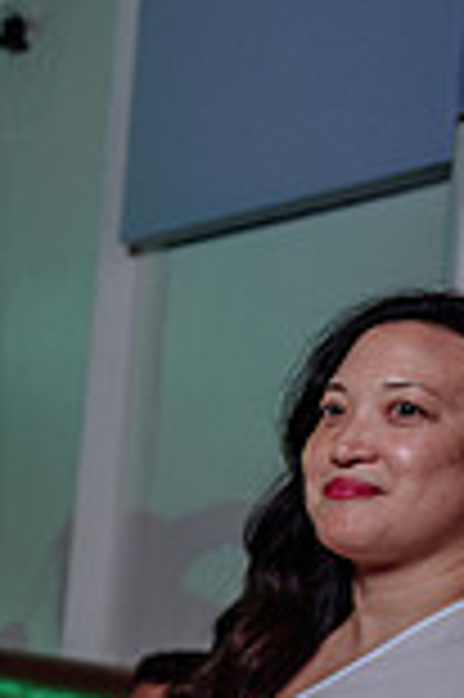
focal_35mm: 107
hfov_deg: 11.3
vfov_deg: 18.7
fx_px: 2073
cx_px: -534
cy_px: 672
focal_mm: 24
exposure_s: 1/80
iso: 500
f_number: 2.8
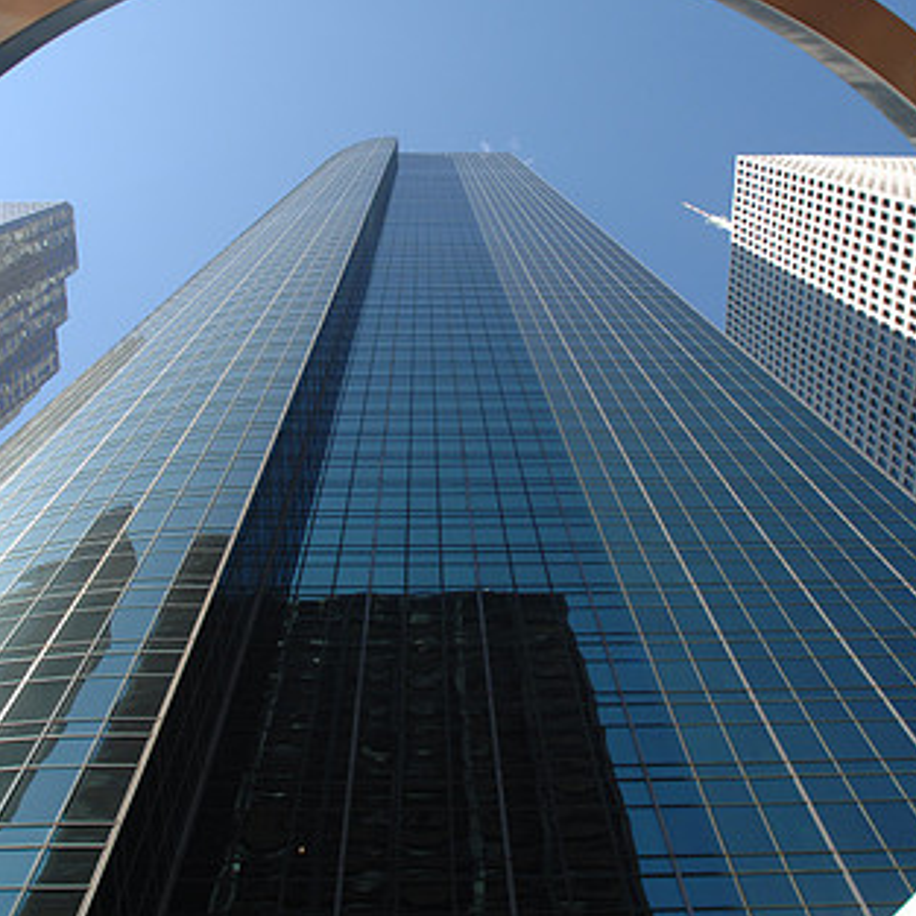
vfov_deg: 49.4
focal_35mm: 33
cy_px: 364
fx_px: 988
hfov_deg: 49.7
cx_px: 448
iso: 250
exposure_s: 1/400
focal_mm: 14
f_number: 7.1
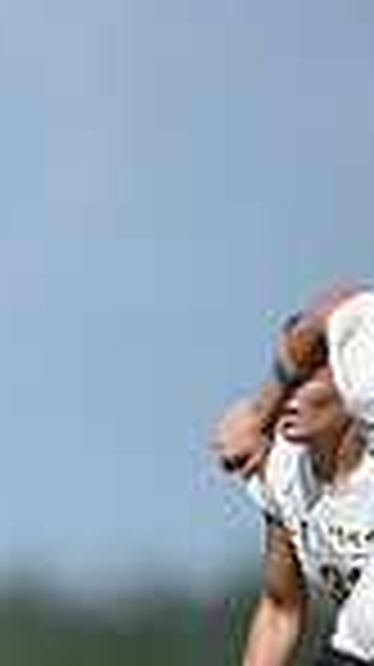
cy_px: 675
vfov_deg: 1.3
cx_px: -667
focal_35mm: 1637
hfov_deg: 0.7
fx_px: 28927
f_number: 2.8
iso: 100
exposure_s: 1/2500
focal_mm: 400
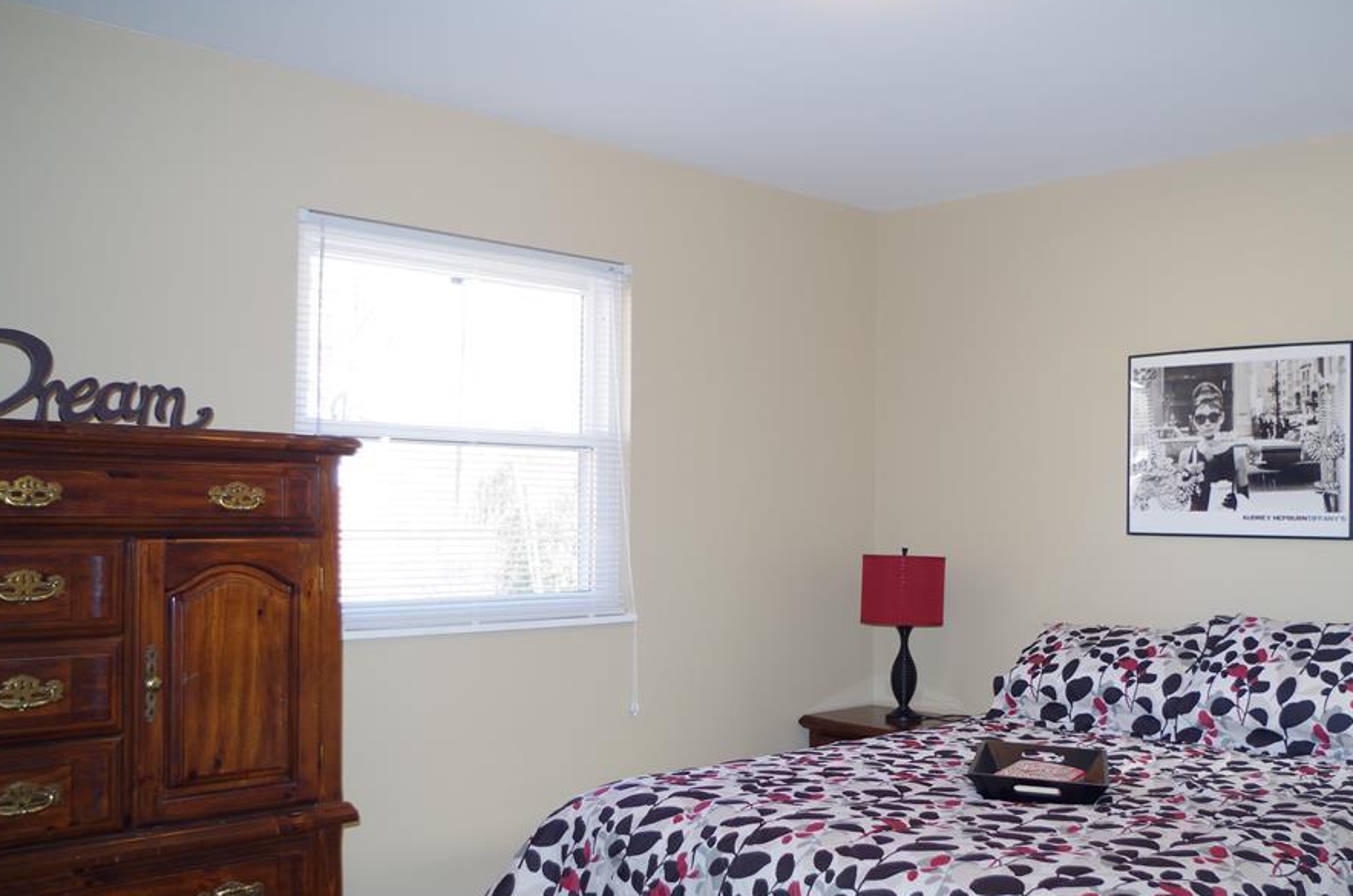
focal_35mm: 37
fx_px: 1388
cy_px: 508
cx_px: 793
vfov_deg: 35.7
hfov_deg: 51.7
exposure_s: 1/50
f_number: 4
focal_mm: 20
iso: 400
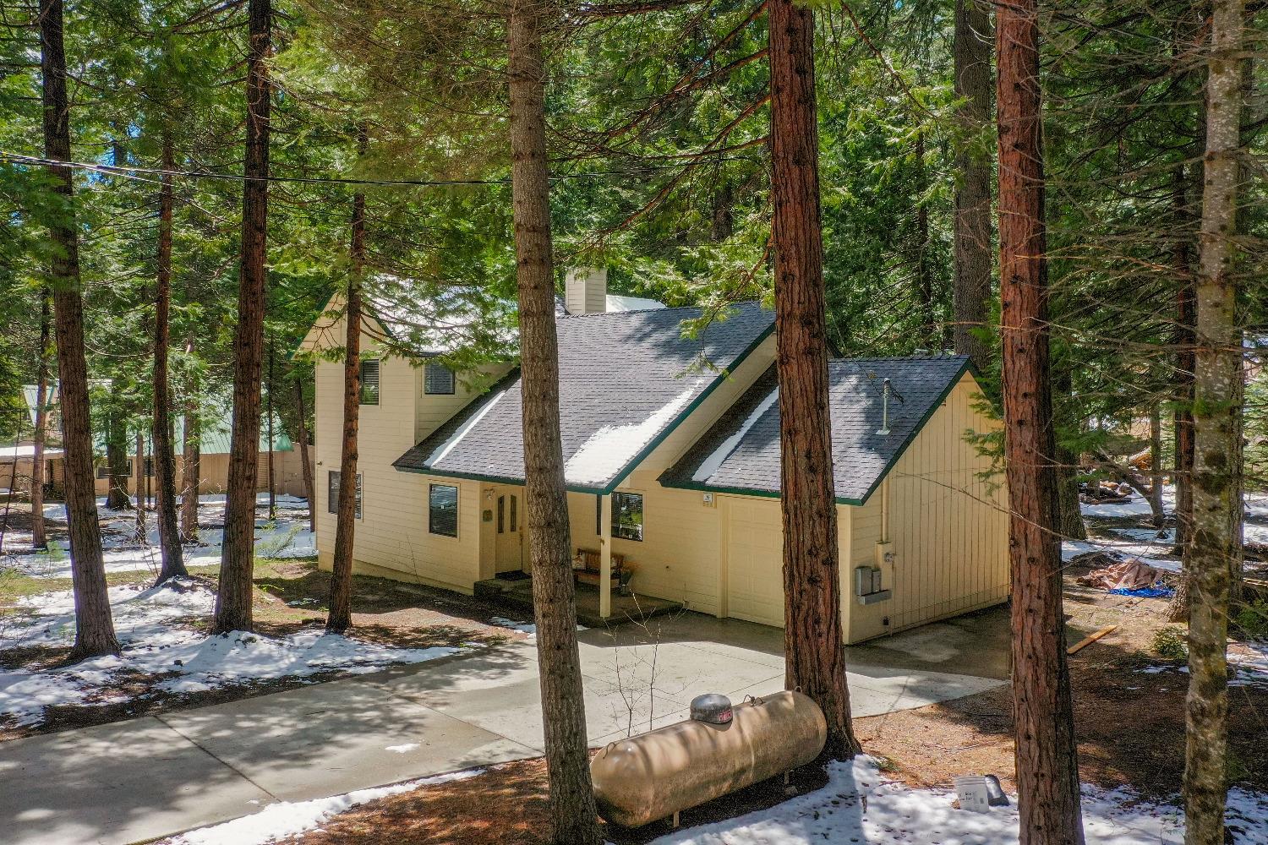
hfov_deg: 65.5
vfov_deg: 46.4
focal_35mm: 28
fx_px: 986
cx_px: 634
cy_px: 422
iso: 400
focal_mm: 10.26
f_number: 6.3
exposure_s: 1/640
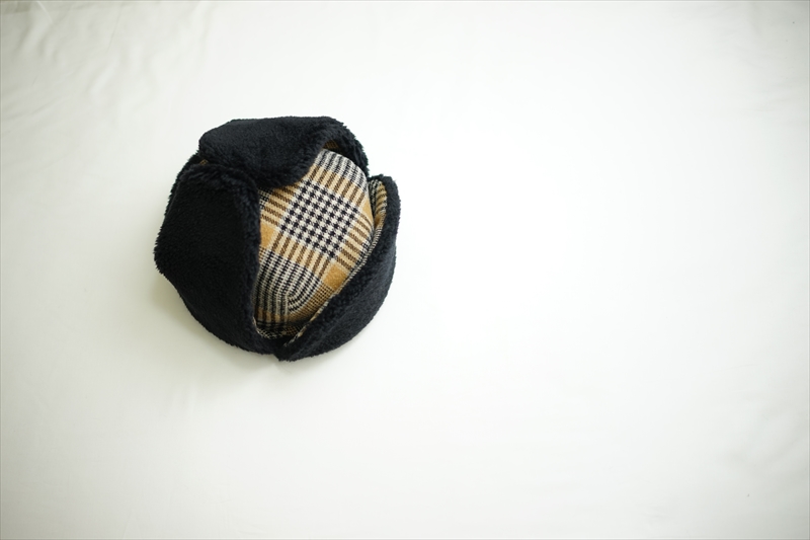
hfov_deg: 36.3
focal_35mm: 55
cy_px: 270
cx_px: 405
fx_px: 1237
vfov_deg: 24.6
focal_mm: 55
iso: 100
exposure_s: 1/60
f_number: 1.8
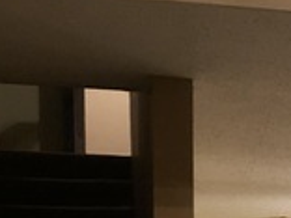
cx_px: 344
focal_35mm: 120
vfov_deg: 11.1
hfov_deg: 15.8
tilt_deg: -6.1
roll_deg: -0.5
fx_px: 1009
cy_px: 447
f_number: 1.8
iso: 320
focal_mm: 4
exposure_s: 1/40
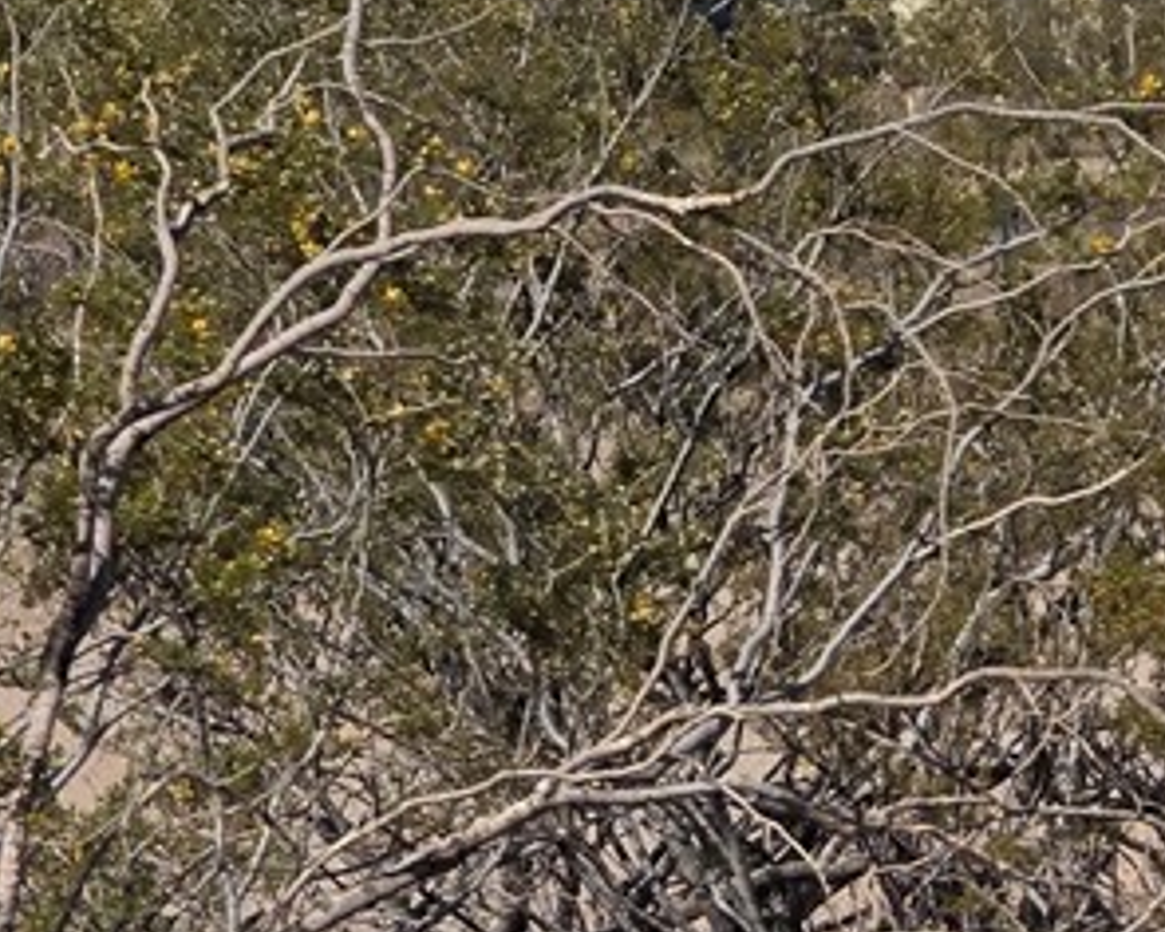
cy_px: 632
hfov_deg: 5.0
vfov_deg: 4.0
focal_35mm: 389
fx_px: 13413
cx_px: 964
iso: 64
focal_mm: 18.6
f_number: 3.4
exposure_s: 1/4420
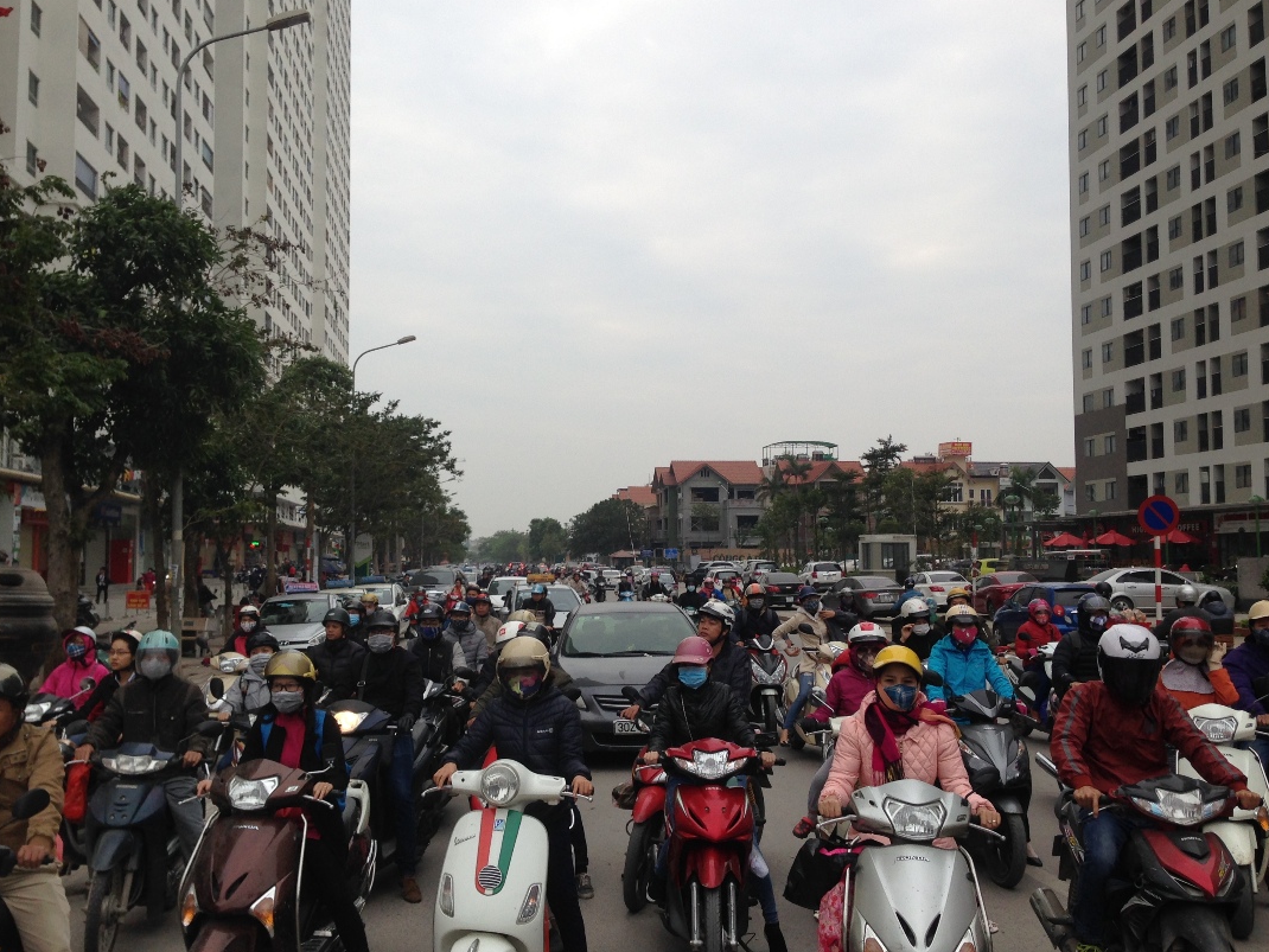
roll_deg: +1.4
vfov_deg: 38.7
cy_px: 468
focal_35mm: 37
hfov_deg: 50.1
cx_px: 608
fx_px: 1357
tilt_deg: +2.9
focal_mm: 4.12
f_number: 2.4
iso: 50
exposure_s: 1/284
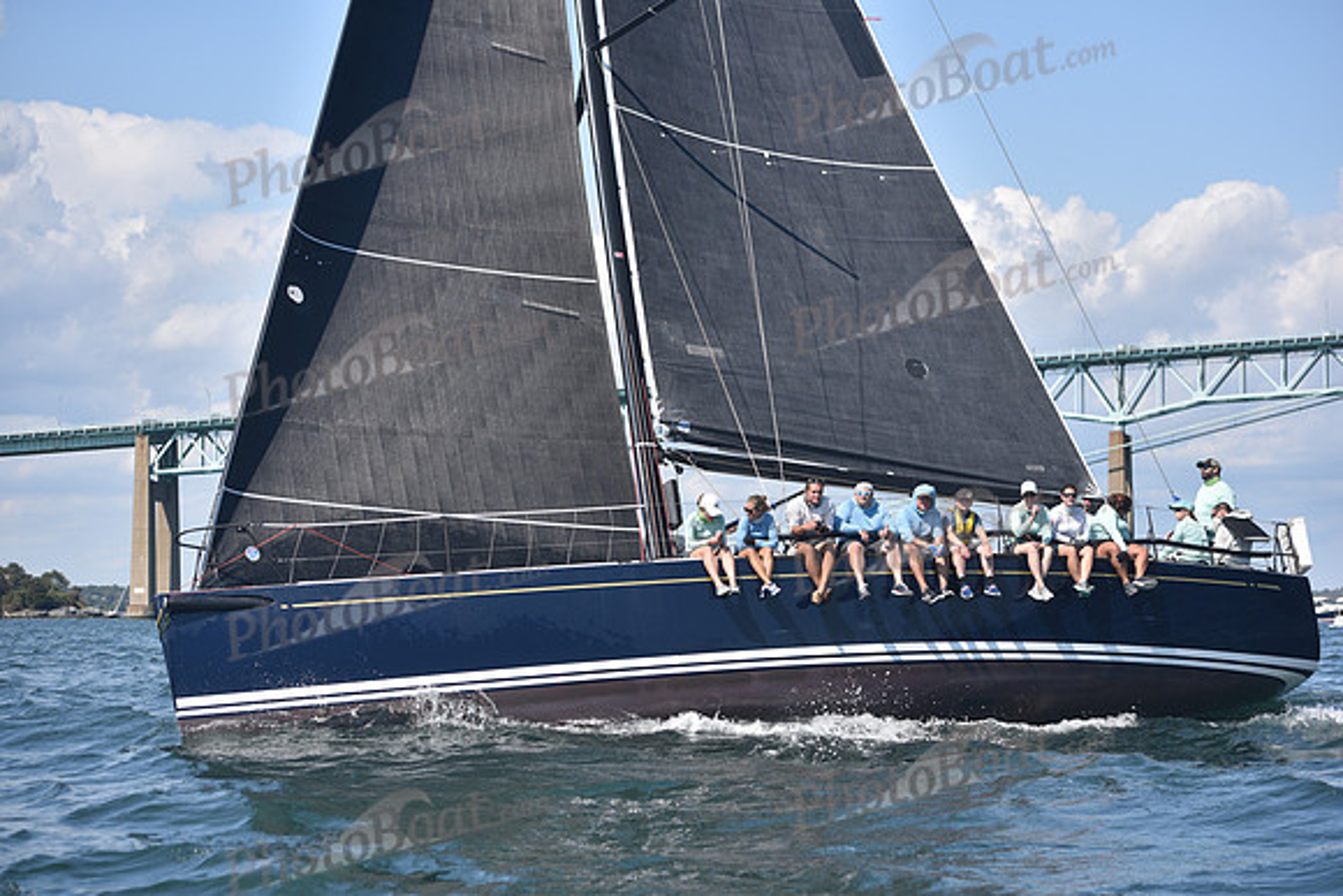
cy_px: 448
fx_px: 2798
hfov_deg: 27.0
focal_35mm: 75
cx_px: 672
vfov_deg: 18.2
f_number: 5
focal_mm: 75
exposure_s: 1/1000
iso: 250
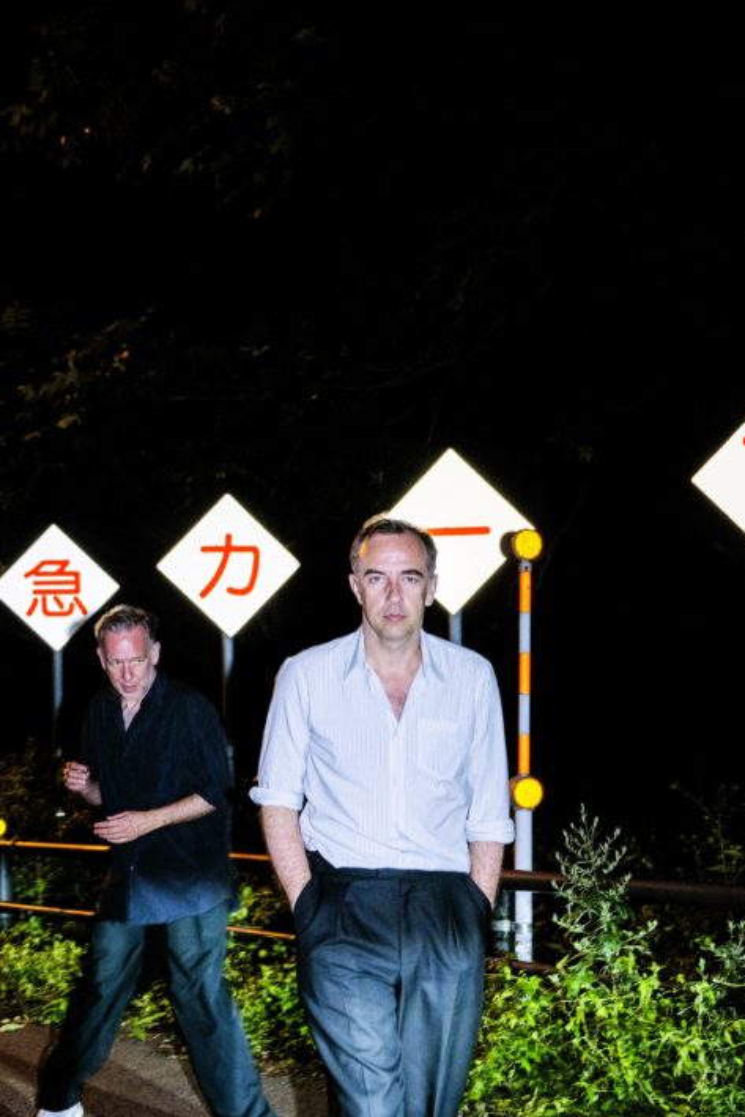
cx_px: 387
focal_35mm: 52
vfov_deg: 37.8
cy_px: 740
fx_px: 1613
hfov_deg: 26.0
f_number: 3.5
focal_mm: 36
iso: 640
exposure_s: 1/80
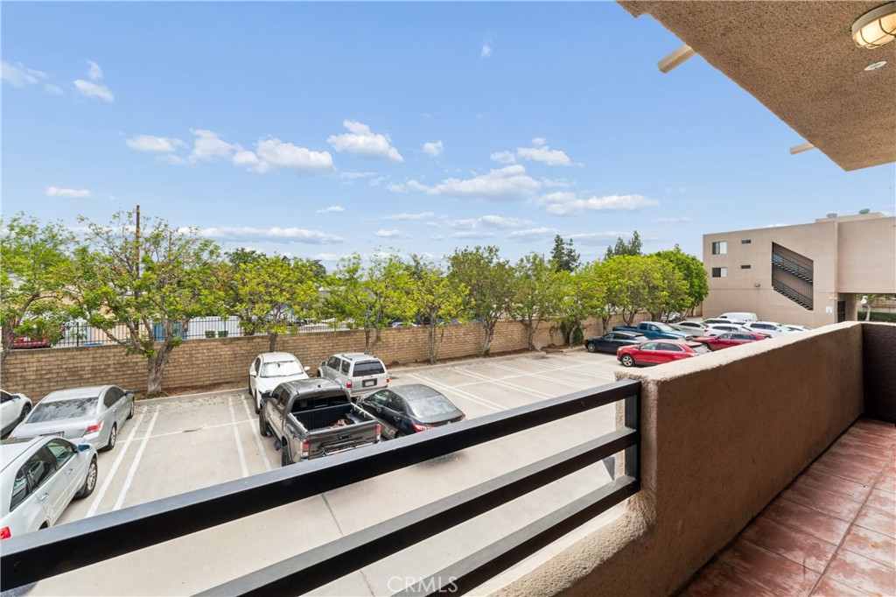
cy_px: 298
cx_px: 448
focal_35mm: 14
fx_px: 348
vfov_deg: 81.2
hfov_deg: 104.3
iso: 100
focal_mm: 14
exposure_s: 1/8
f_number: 22
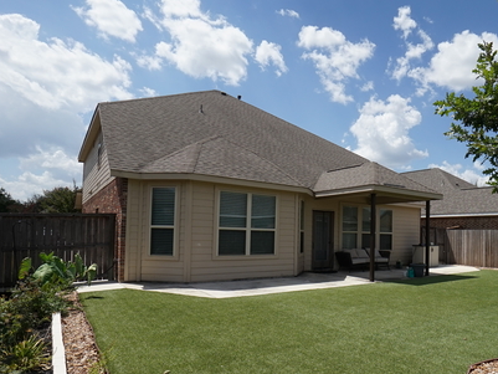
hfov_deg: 71.1
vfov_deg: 58.4
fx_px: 331
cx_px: 344
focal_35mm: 23
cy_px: 226
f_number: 9
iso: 100
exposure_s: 1/250
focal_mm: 10
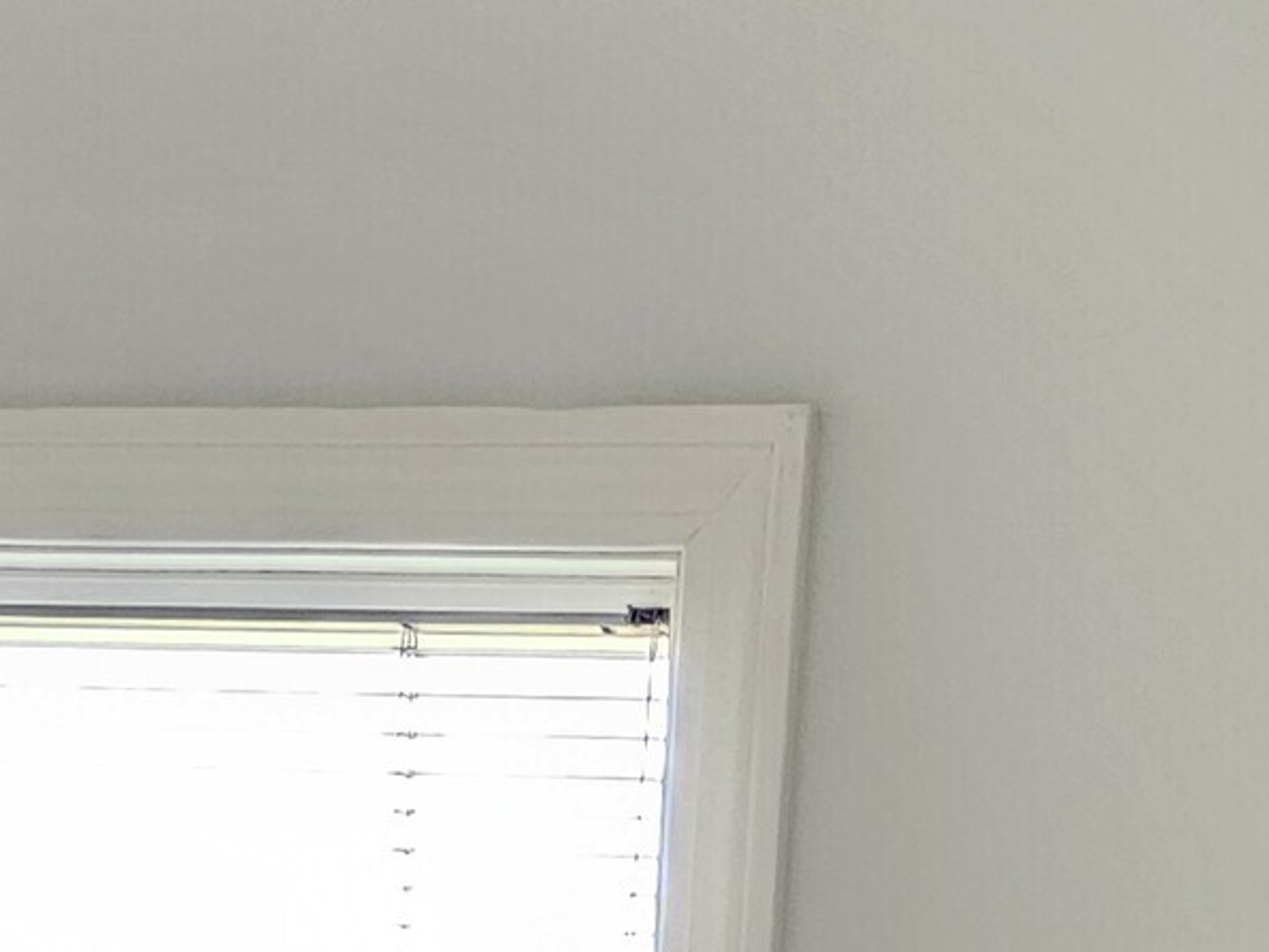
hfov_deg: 29.0
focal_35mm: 67
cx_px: 654
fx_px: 2456
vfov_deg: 16.2
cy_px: 1968
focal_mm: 2.2
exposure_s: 1/60
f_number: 2.2
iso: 200
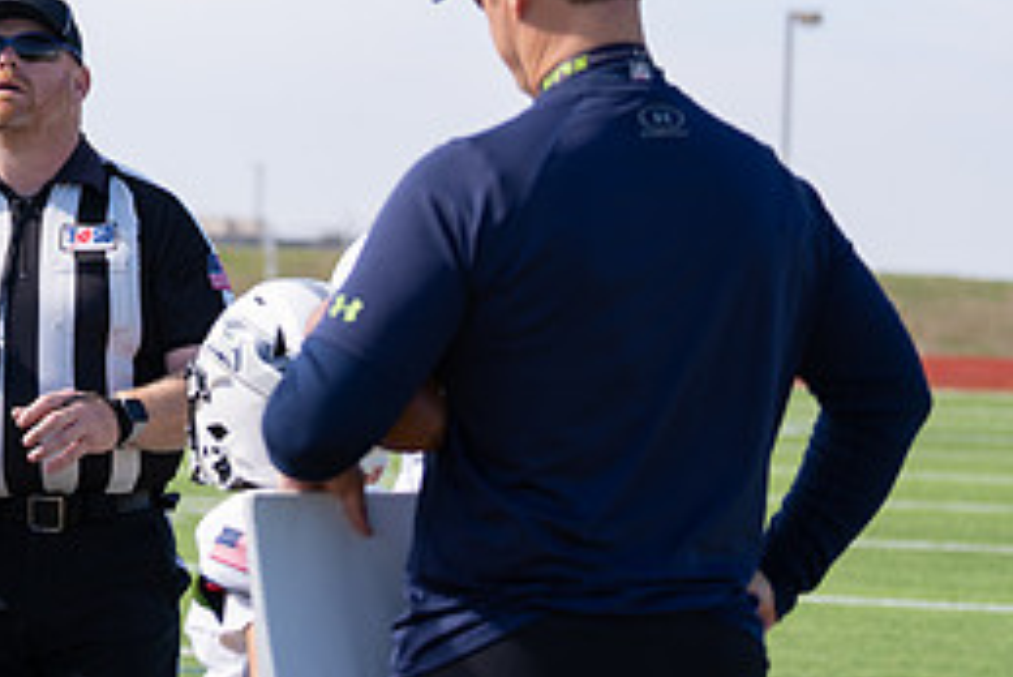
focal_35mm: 157
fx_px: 4420
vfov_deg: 8.8
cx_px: -66
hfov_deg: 12.9
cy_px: 276
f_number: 2.8
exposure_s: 1/1250
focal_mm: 70
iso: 100
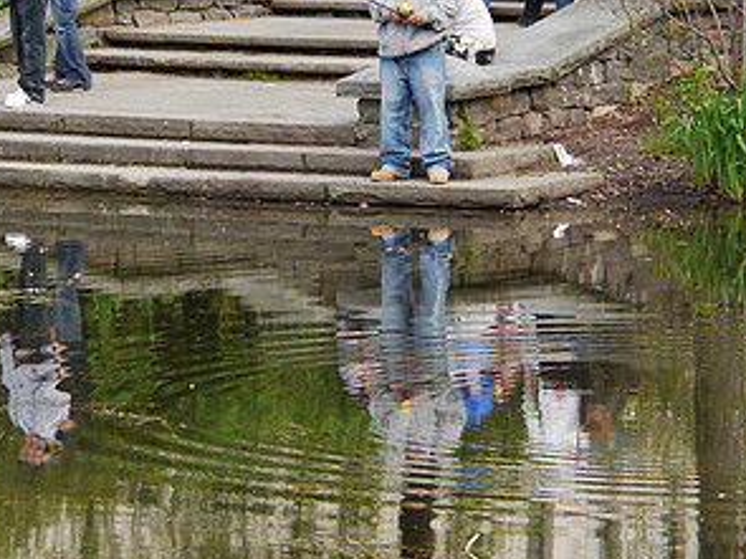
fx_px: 4739
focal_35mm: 220
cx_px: 134
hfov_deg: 9.0
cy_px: 42
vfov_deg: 6.7
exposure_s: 1/500
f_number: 5.4
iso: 640
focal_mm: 56
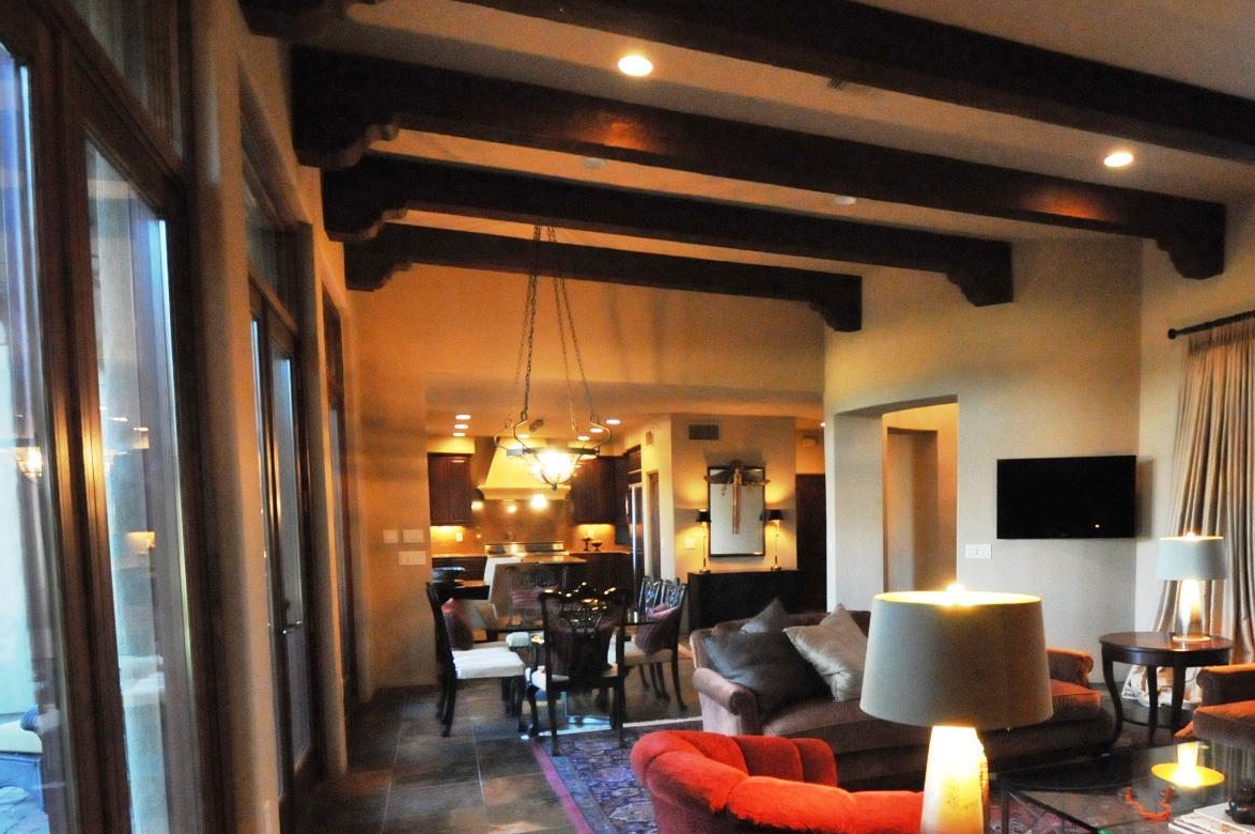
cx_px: 785
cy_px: 565
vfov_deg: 53.8
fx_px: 801
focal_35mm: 23
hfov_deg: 74.8
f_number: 3.5
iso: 3200
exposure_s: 1/200
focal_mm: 10
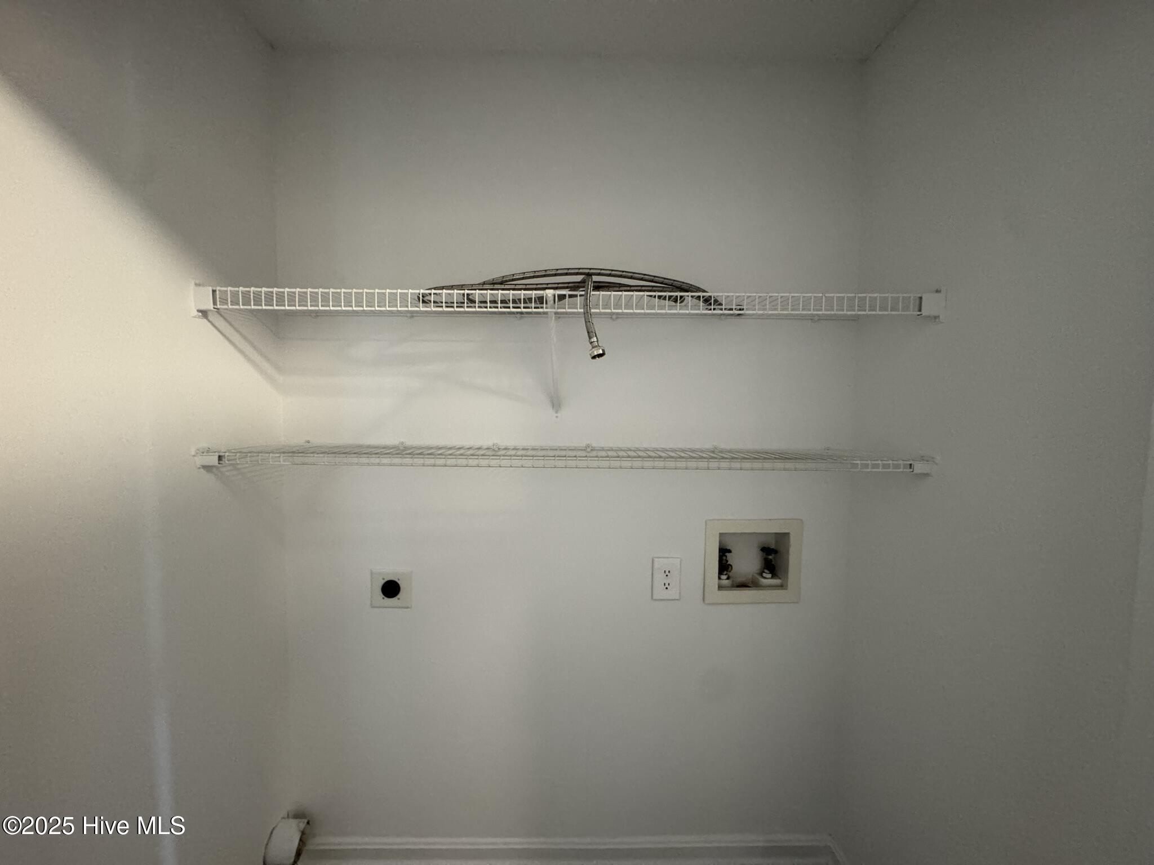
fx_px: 467
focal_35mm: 14
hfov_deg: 102.1
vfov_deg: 85.7
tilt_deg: -3.8
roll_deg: -0.6
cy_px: 432
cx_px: 577
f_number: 2.2
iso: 800
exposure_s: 1/60
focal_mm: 2.22
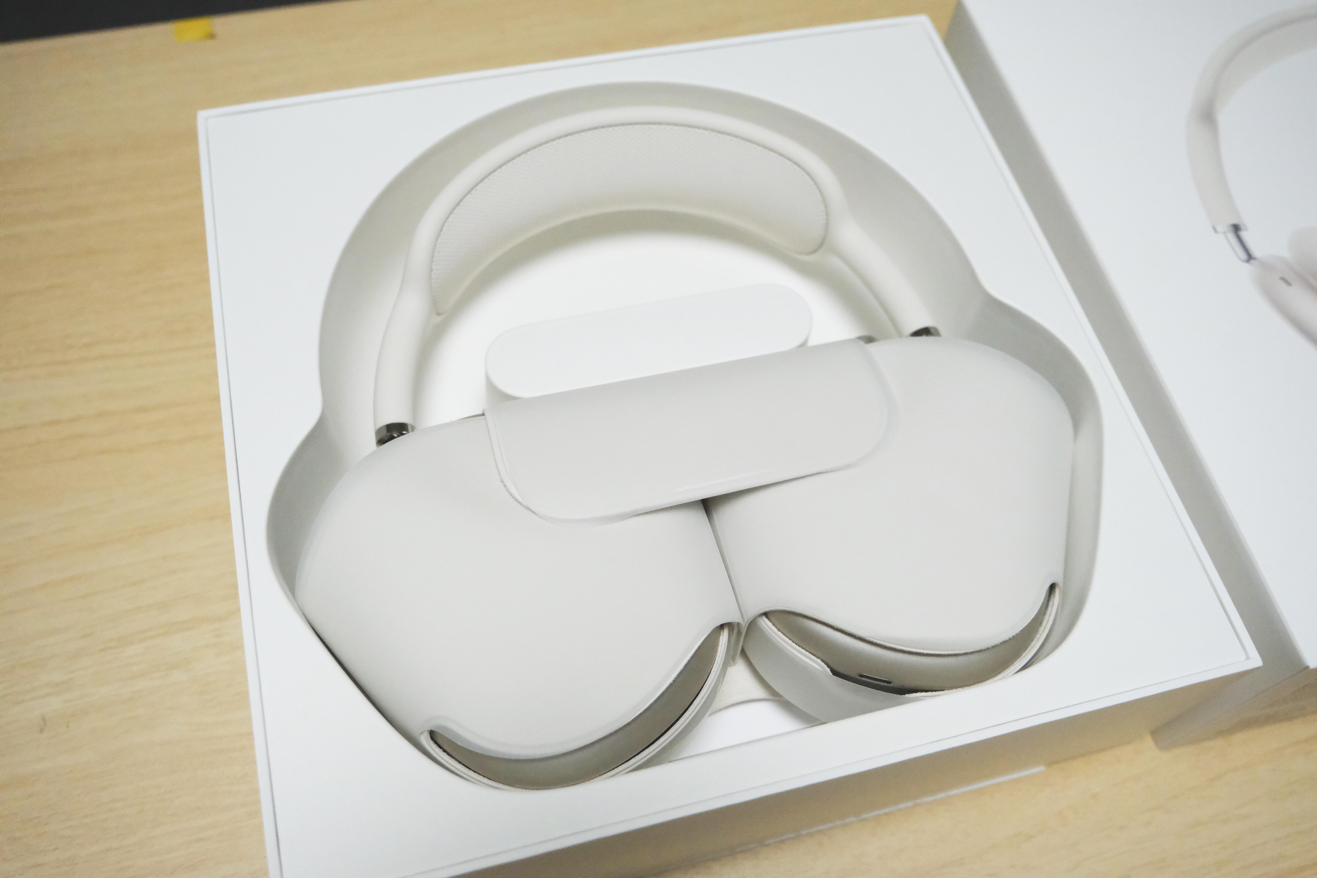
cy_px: 439
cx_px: 658
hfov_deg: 61.9
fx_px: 1097
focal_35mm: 30
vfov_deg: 43.6
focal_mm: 20.2
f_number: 4
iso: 6400
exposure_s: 1/2000
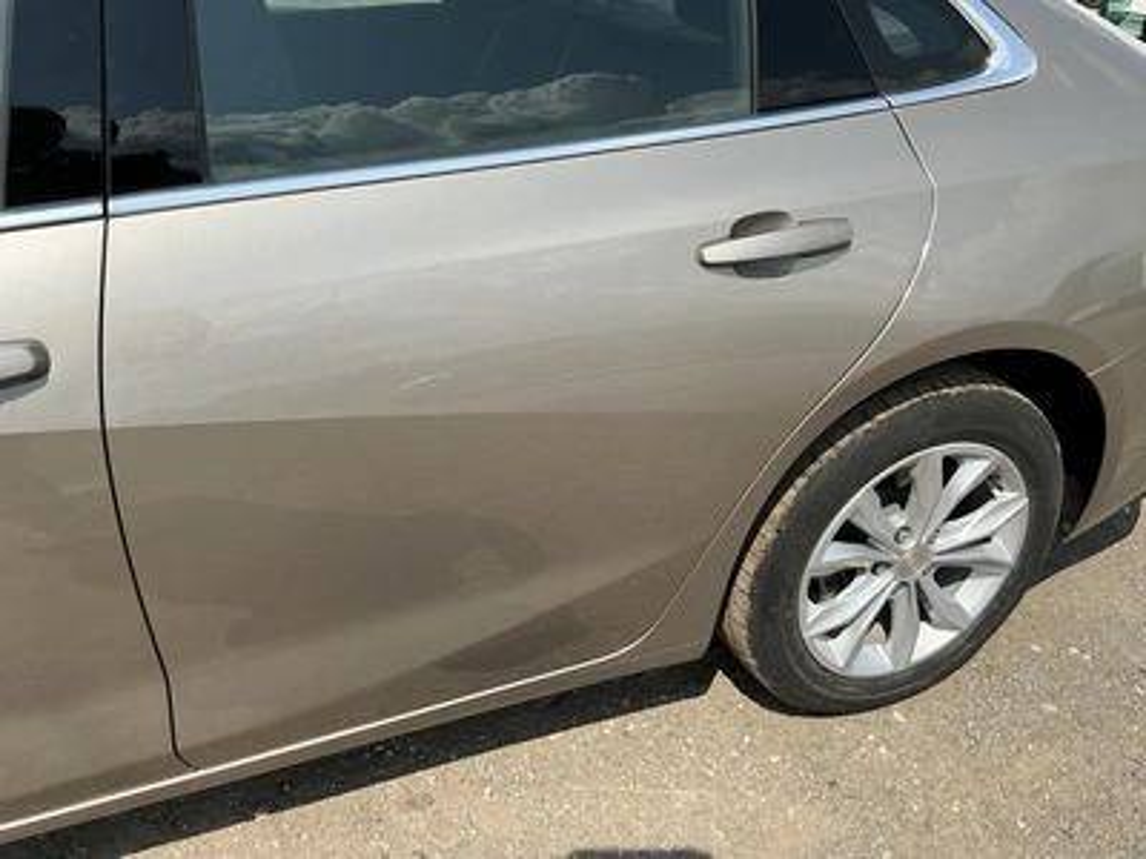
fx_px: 927
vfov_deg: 49.7
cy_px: 430
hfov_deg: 63.4
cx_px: 573
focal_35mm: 28
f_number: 1.8
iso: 25
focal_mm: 3
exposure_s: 1/1786
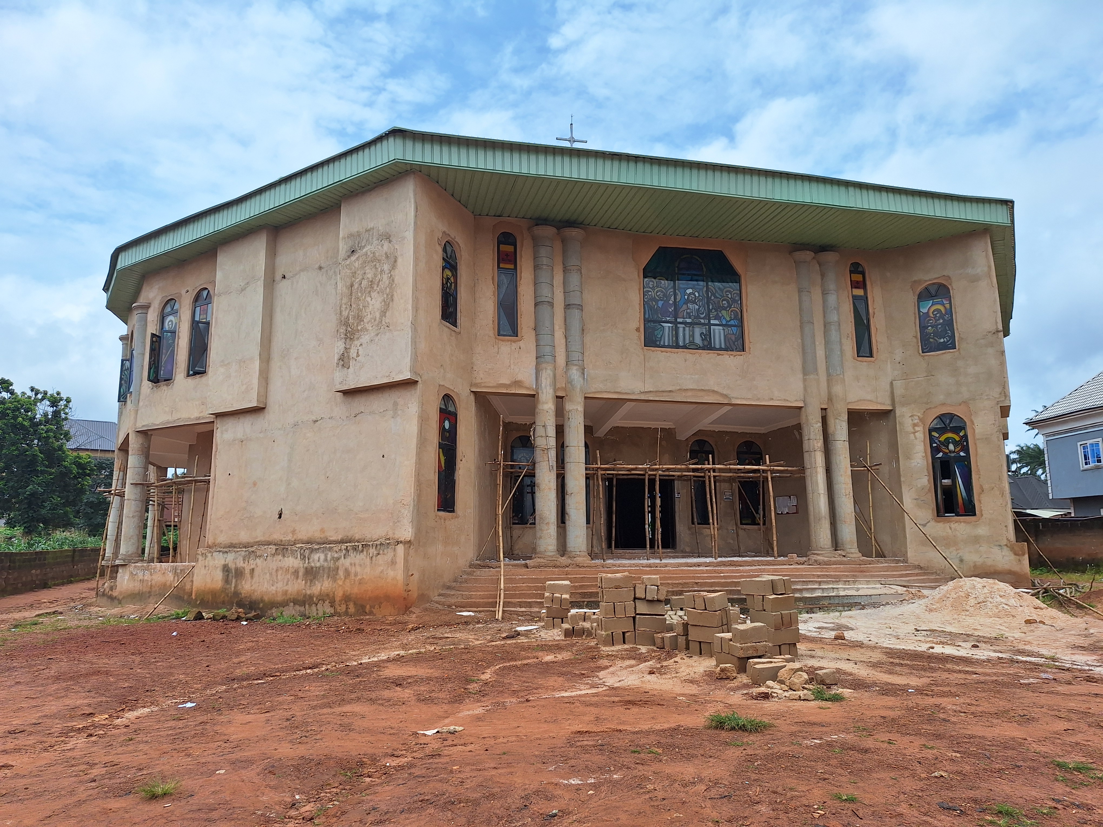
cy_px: 414
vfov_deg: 58.9
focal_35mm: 23
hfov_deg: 73.9
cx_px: 552
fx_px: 733
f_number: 1.8
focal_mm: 5.54
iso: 40
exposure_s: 1/4525
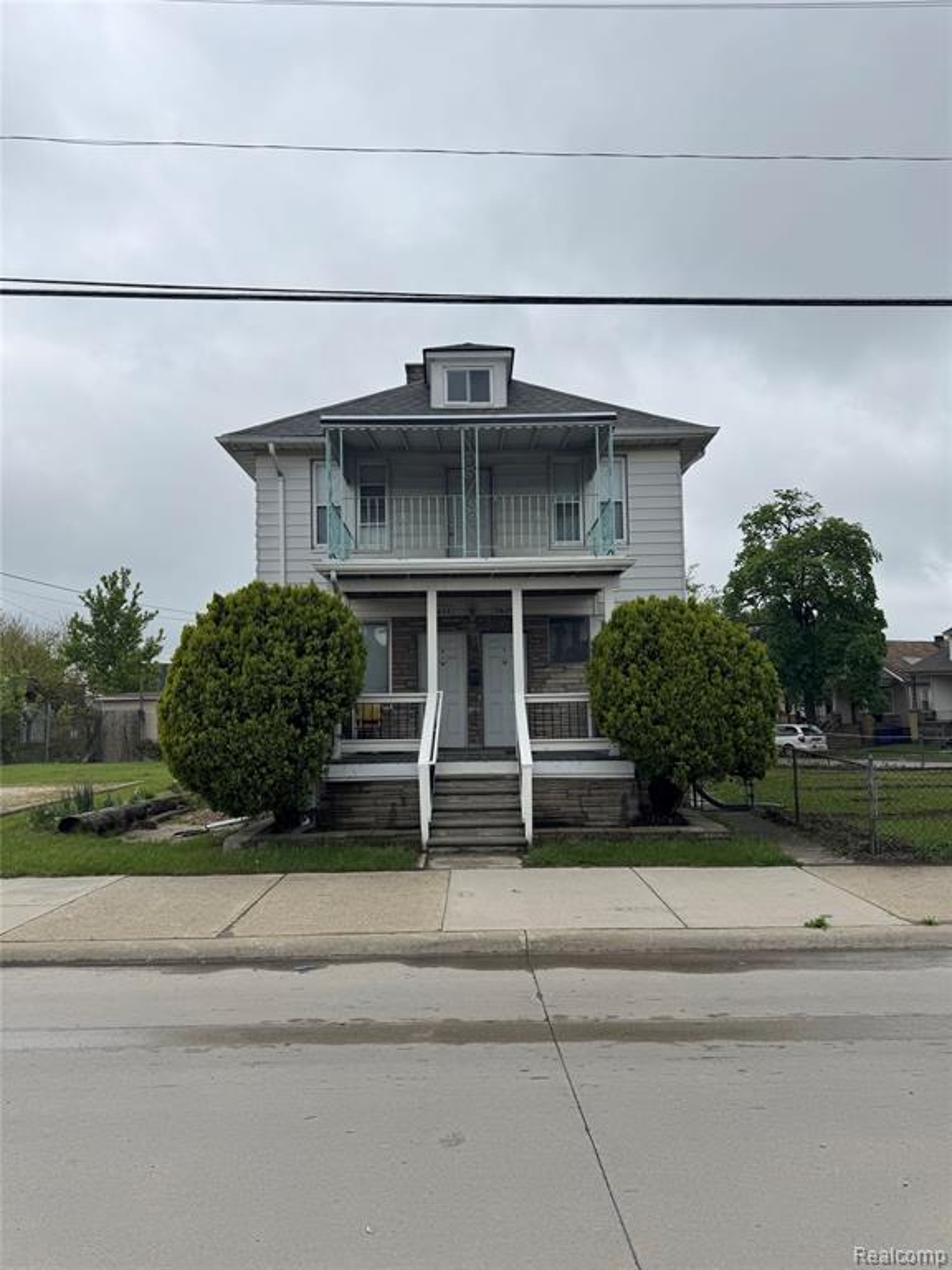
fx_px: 880
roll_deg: +1.2
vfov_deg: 71.6
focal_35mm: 24
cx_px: 476
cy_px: 635
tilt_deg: +5.8
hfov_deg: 56.8
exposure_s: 1/2710
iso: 80
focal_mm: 6.76
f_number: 1.78
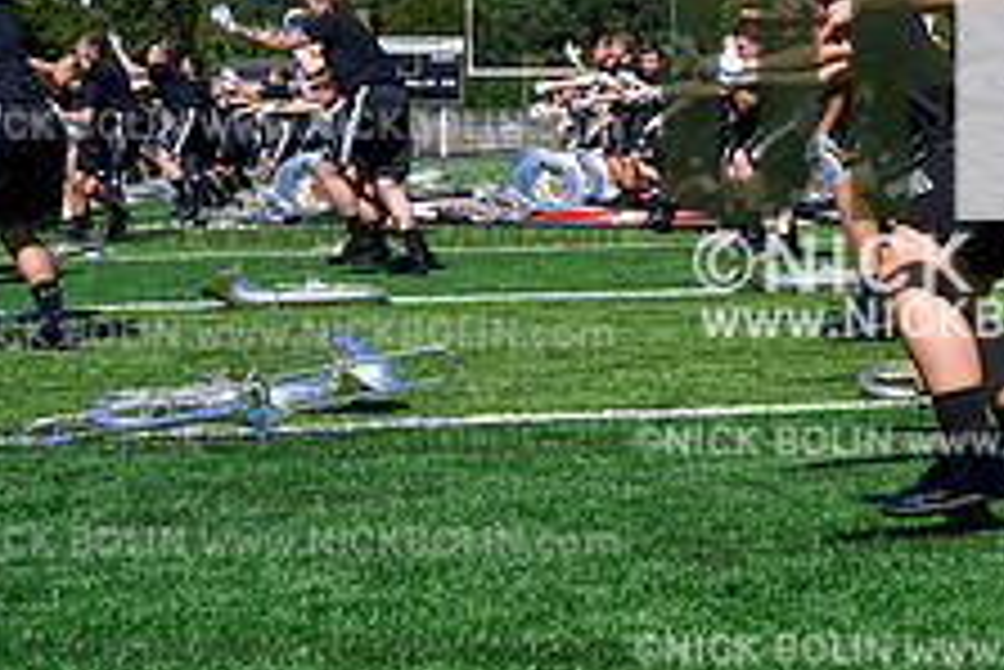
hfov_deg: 24.9
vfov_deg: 17.4
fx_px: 2177
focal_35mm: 78
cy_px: 128
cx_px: 977
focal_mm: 30
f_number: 8
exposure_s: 1/640
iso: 160
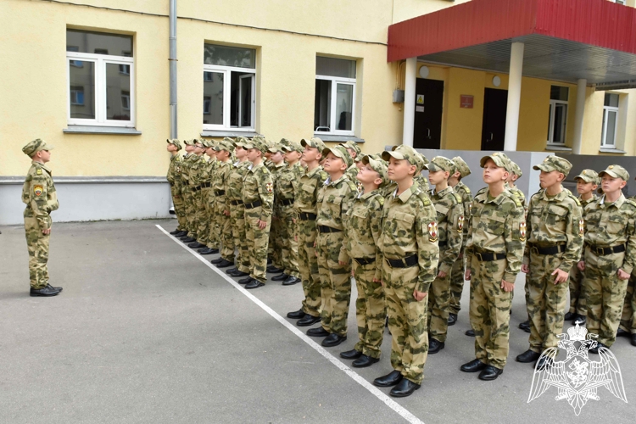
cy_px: 212
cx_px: 318
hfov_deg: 67.4
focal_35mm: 27
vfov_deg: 47.9
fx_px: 477
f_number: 9
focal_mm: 18
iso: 800
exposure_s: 1/320
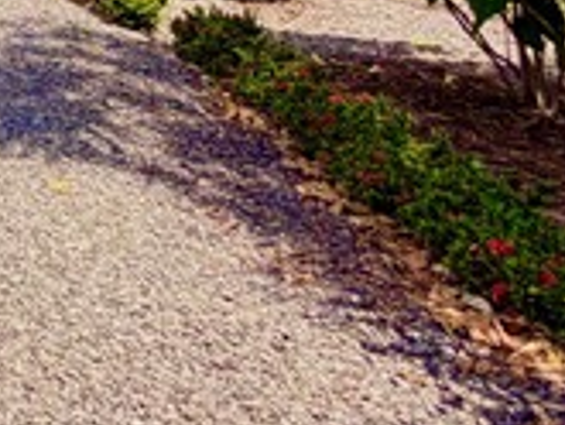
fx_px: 1111
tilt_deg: +1.4
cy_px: -233
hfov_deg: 19.2
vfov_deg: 18.8
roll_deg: -0.6
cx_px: -520
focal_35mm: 68
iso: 50
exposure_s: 1/349
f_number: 2.2
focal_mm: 2.22
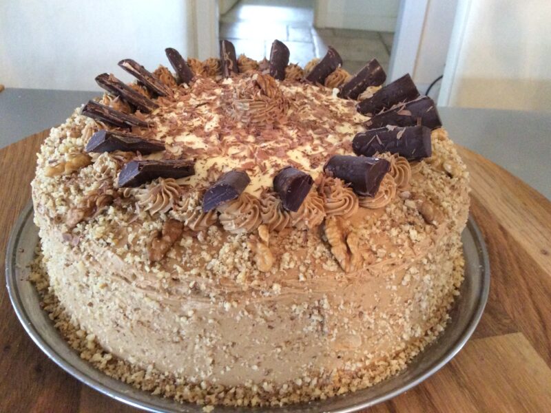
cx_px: 276
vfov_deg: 44.2
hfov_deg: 56.8
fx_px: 509
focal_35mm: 32
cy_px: 206
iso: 250
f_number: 2.4
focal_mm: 3.3
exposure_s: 1/17
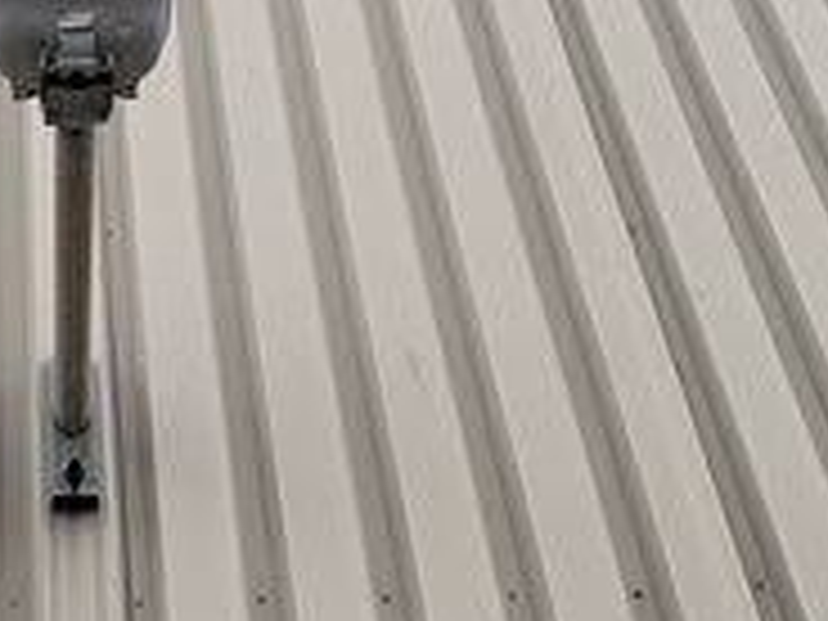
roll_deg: +0.4
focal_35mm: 63
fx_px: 1507
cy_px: 130
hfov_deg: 29.1
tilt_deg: +38.7
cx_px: 36
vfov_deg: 23.0
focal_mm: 3
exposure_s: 1/855
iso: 25
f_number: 1.8
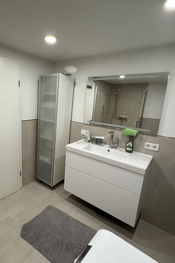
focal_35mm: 15
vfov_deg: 100.4
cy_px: 132
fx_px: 109
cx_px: 86
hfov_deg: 77.3
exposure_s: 1/100
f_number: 2.2
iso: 200
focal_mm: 2.22
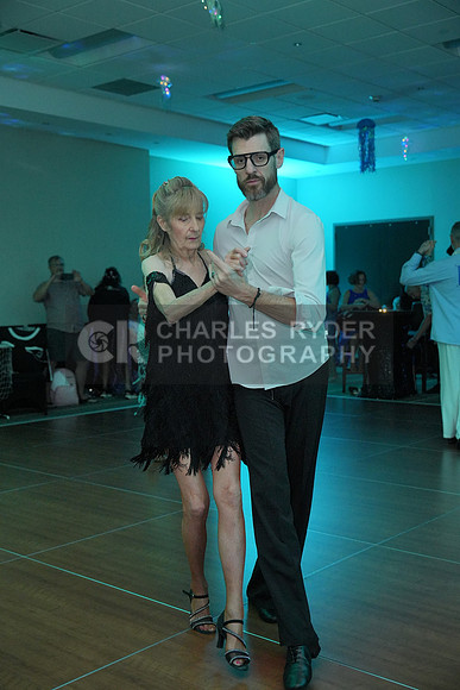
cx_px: 230
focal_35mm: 43
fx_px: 824
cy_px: 345
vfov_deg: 45.4
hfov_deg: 31.2
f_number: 4
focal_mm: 43
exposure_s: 1/200
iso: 4000
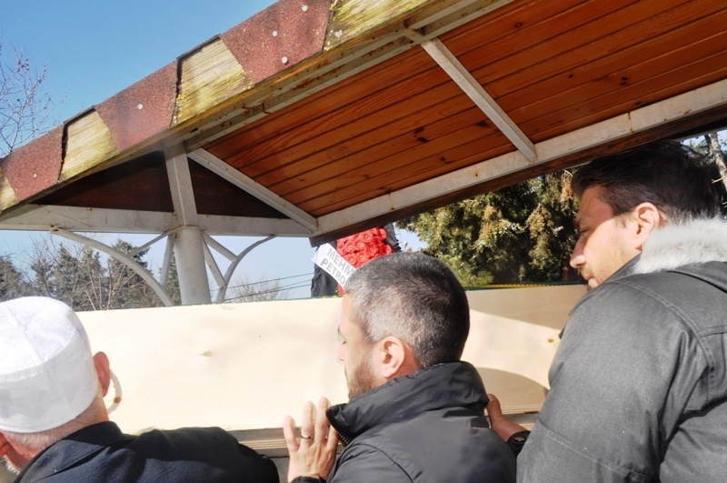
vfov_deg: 38.3
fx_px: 696
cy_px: 242
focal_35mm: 34
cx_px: 364
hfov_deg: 55.2
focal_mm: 23
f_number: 18
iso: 200
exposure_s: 1/200
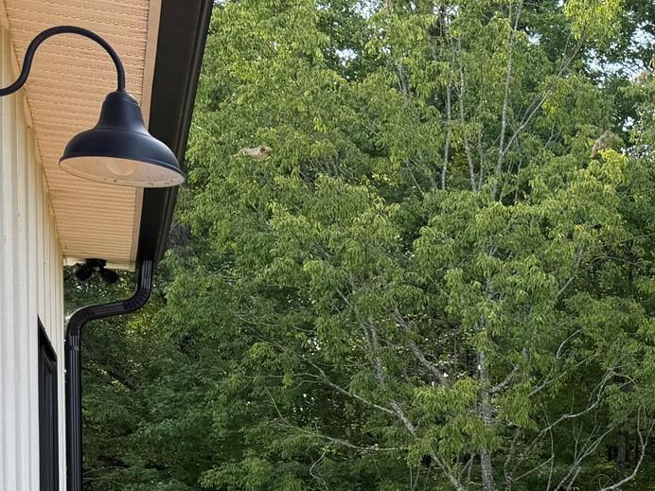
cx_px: 832
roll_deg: -1.3
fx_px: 1343
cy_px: 617
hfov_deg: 24.3
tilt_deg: -3.6
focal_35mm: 71
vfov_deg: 19.3
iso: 80
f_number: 1.78
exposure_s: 1/510
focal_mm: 6.76
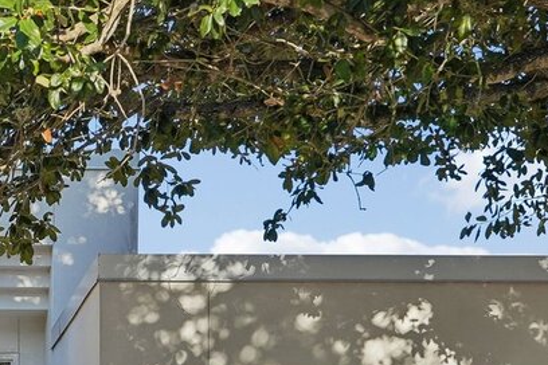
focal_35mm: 127
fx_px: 1933
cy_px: 507
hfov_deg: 15.6
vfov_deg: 10.5
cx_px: -95
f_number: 8
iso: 100
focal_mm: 32
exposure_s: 1/250
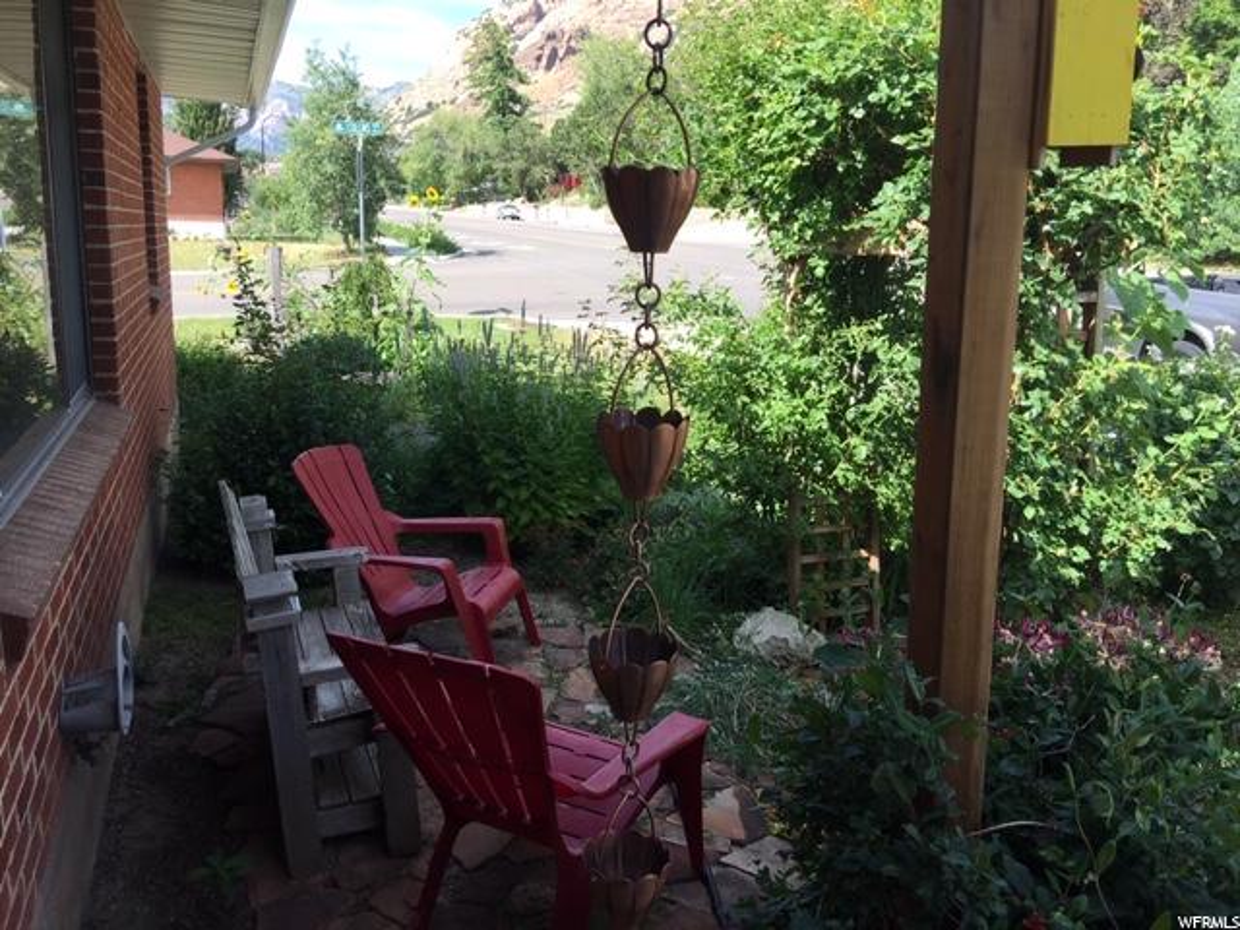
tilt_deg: -11.2
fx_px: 1039
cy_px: 465
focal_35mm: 29
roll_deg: -2.5
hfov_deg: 61.7
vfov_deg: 48.2
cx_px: 620
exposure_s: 1/394
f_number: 2.2
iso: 25
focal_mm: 4.15
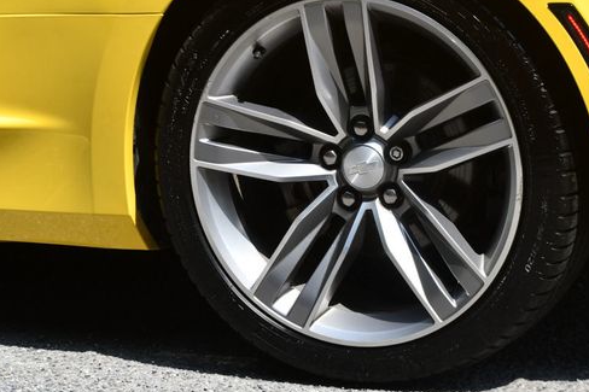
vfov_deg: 7.6
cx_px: 383
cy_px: 152
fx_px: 2960
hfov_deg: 11.4
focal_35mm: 181
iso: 160
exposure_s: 1/250
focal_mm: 92
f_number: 8
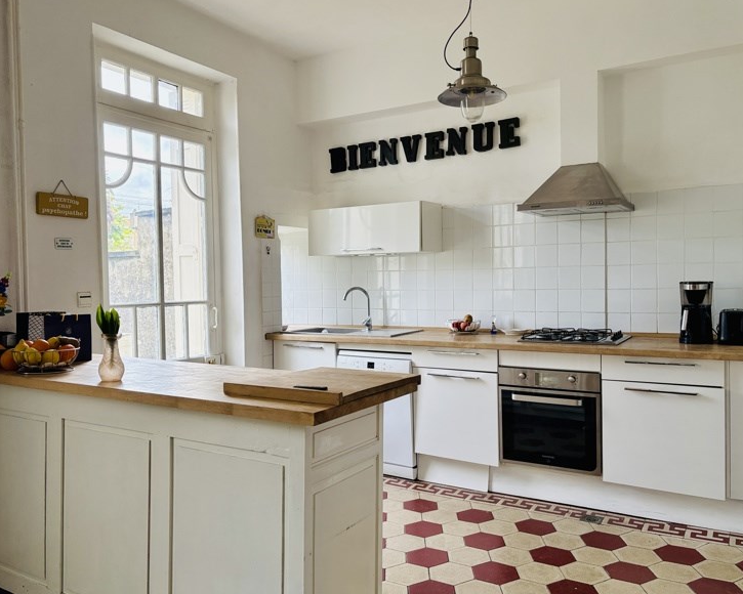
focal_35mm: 28
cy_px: 295
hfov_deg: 62.2
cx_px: 373
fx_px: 616
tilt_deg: -1.6
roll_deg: +1.1
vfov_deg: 51.5
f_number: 1.6
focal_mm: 5.96
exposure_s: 1/237
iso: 100
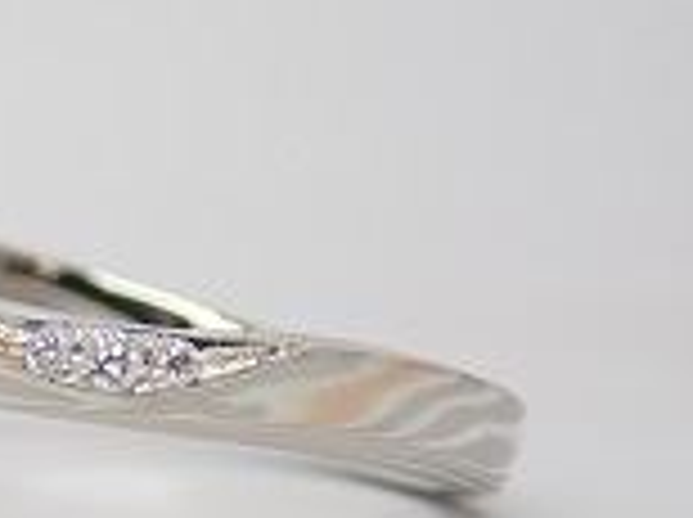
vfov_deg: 6.6
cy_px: 390
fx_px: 4497
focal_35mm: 225
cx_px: -261
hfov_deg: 8.7
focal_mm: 13.65
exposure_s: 1/100
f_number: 4.1
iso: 200
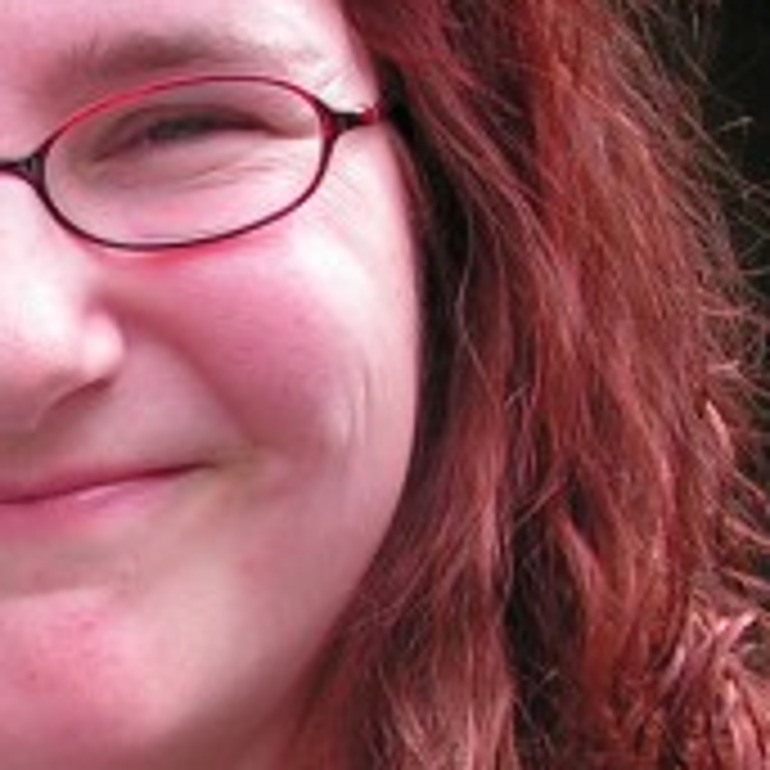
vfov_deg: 14.6
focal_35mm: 119
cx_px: 216
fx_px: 2995
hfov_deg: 14.6
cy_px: 626
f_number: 3.2
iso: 64
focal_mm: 6
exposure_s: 1/200
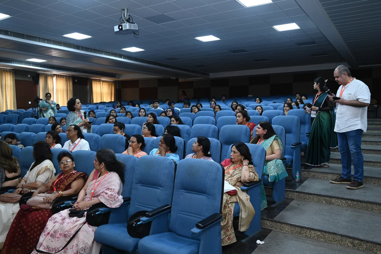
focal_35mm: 30
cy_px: 127
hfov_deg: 61.1
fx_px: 323
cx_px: 190
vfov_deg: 42.9
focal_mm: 30.5
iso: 2000
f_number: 5
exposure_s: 1/80
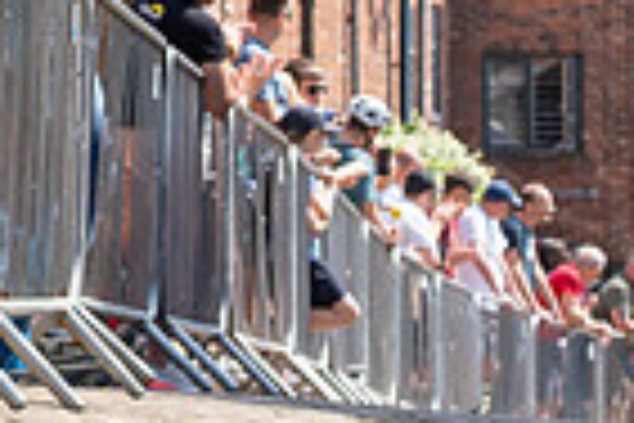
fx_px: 4050
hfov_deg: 8.2
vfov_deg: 5.9
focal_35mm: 230
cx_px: -908
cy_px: -278
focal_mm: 38
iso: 160
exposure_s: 1/2500
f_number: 3.5
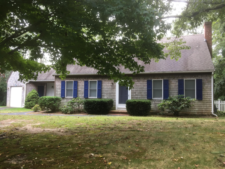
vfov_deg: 48.2
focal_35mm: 29
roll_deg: -0.7
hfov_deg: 61.7
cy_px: 84
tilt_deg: +2.8
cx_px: 112
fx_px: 188
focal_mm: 4.15
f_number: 2.2
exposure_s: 1/30
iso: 25
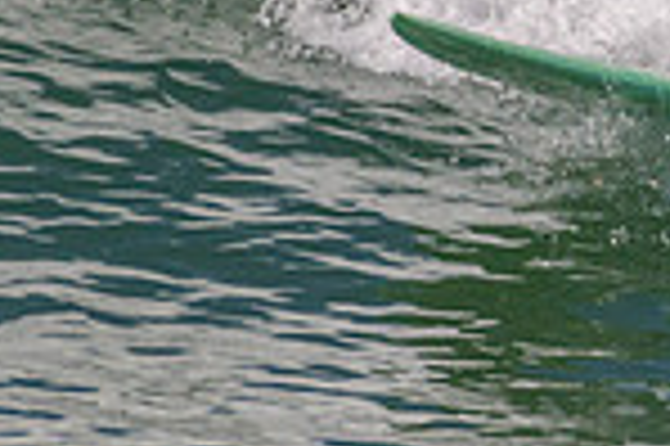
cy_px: -391
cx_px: 1066
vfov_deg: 0.4
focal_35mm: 3688
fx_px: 68562
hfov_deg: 0.6
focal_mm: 800
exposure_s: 1/2000
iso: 280
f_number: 11
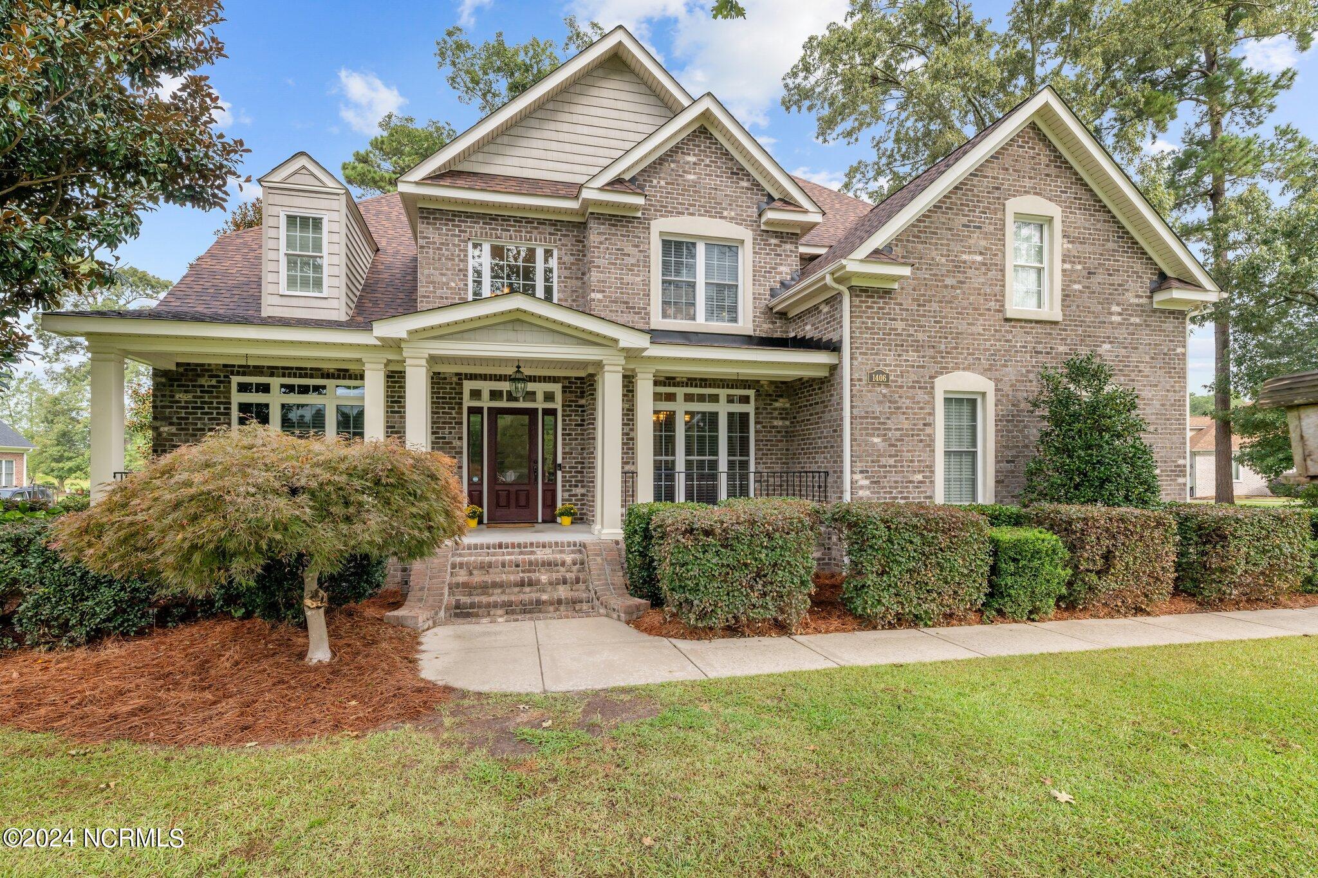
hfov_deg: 90.0
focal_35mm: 18
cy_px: 439
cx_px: 659
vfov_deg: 67.4
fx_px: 659
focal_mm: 18
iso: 400
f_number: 9
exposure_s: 1/250
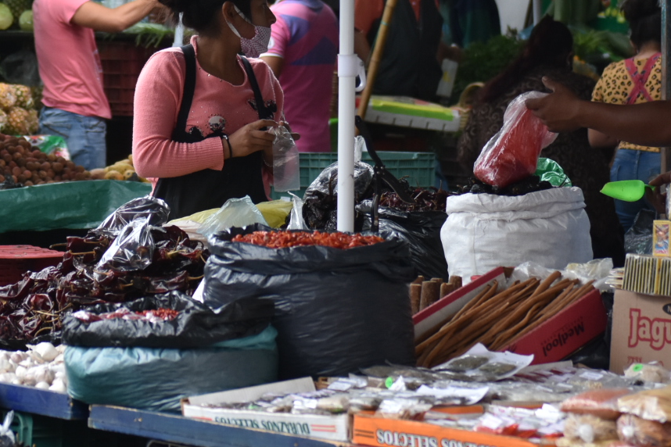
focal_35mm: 187
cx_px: 215
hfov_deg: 11.0
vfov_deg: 7.3
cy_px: 51
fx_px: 3485
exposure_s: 1/1250
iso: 640
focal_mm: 66
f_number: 4.2
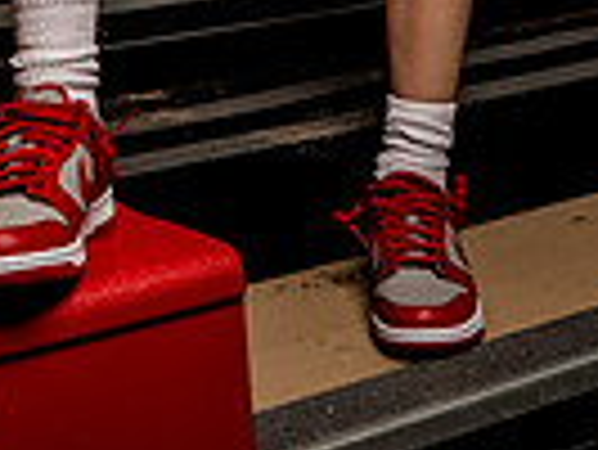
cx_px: 45
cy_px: -518
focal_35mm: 78
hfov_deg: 24.2
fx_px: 1349
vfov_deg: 14.7
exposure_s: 1/250
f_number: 7.1
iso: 100
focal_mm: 24
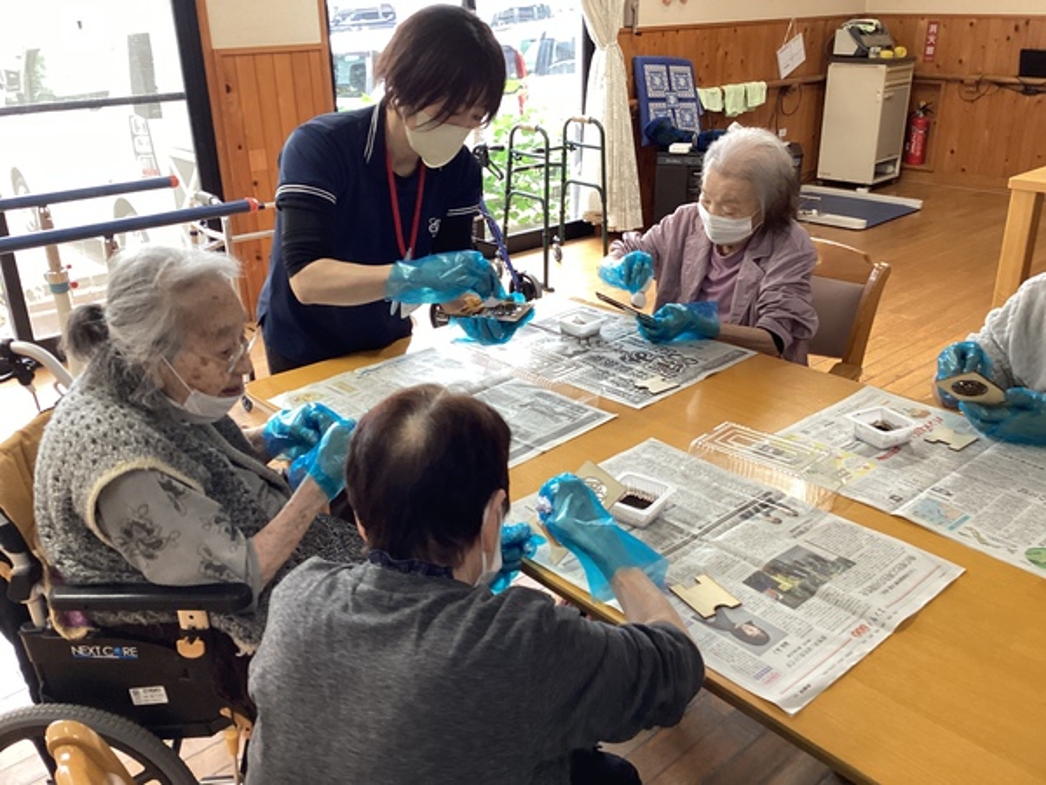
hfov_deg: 58.4
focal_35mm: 31
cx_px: 523
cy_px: 392
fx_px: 937
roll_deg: -0.4
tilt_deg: -23.1
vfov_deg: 45.4
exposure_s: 1/60
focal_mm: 3.3
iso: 200
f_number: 2.4
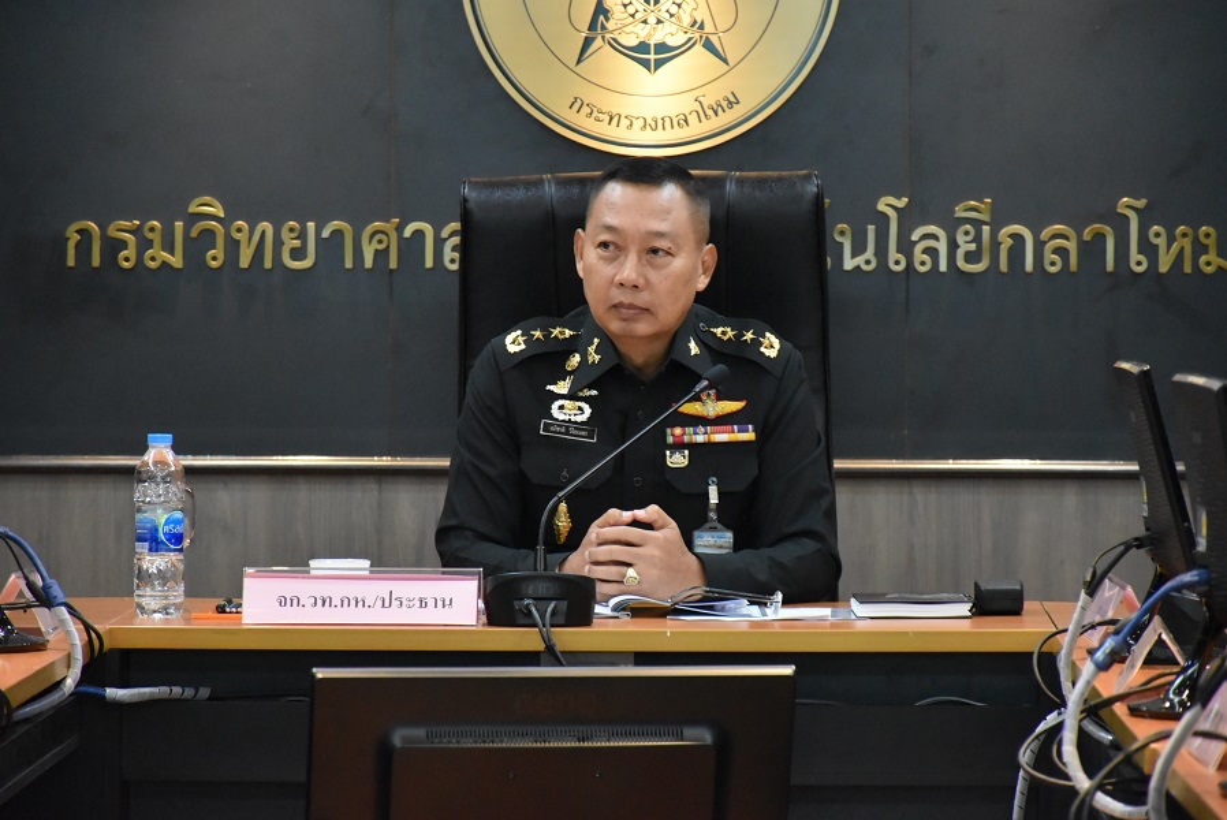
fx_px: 7162
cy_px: 410
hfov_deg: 9.8
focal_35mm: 210
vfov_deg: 6.6
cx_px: 614
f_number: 5.6
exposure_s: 1/125
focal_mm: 140
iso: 6400
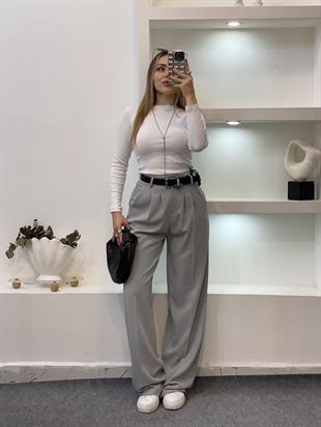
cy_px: 214
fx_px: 643
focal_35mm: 52
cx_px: 160
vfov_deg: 36.8
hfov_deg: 28.0
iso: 80
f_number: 2
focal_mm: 6
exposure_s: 1/100
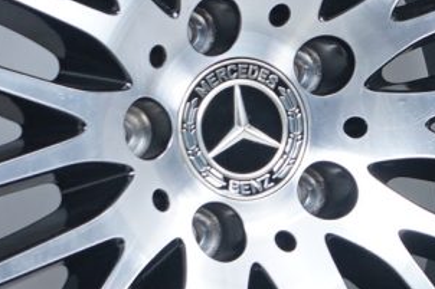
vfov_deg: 5.8
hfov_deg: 8.4
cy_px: -100
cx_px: 843
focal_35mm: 235
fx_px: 2838
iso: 250
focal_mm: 37
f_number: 7.1
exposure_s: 1/100
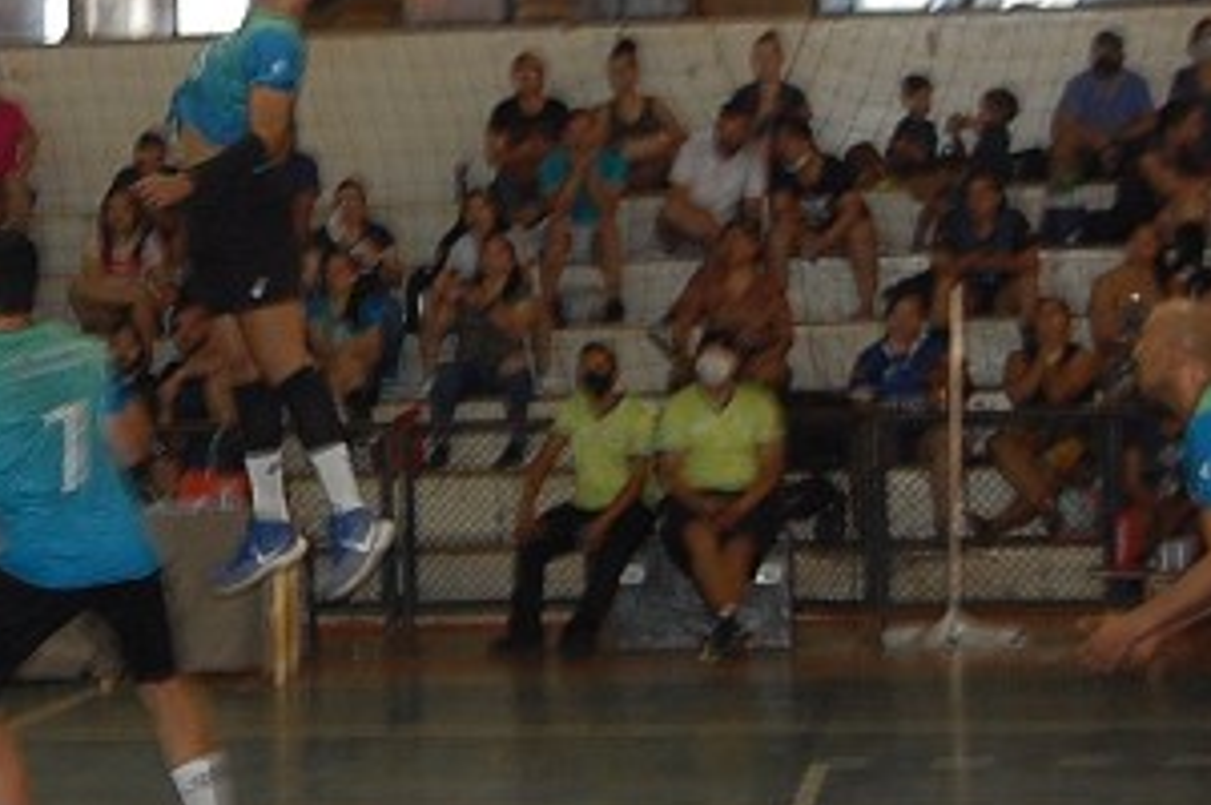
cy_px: 314
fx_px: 4682
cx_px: -68
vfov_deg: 9.8
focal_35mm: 139
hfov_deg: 14.4
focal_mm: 35
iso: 720
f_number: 4.8
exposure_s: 1/60
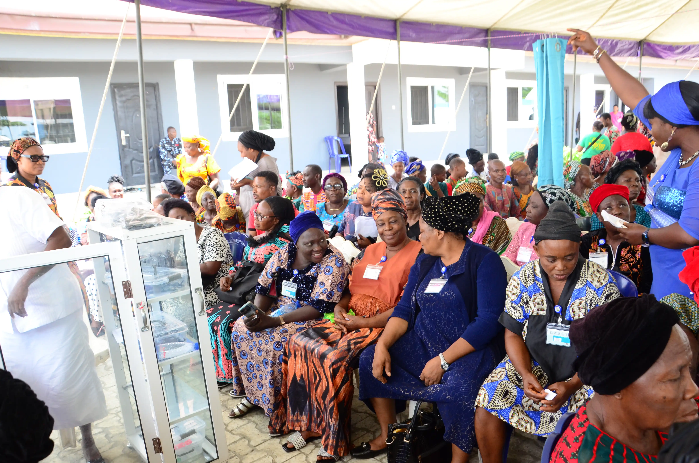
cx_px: 350
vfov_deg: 22.5
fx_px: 1163
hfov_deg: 33.5
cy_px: 232
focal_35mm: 60
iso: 800
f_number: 5.6
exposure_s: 1/160
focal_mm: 40
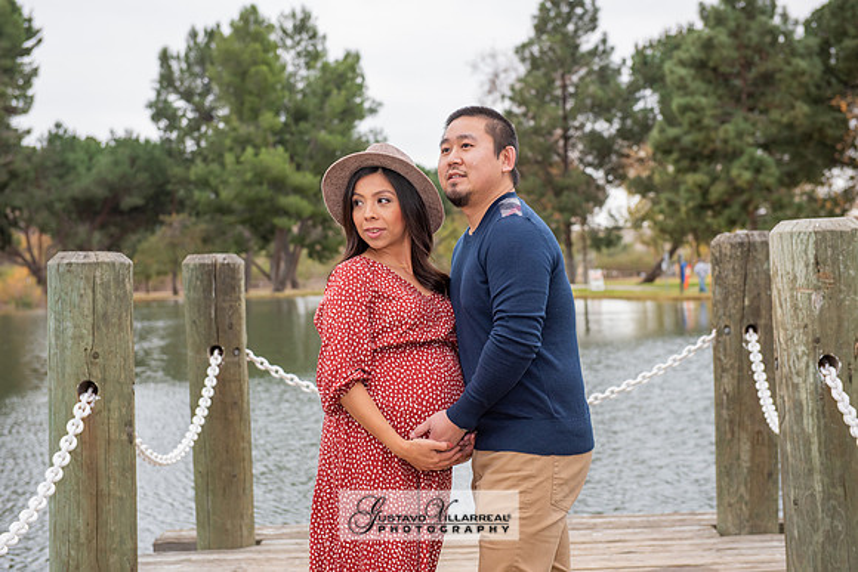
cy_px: 286
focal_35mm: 62
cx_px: 429
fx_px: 1478
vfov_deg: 21.9
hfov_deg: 32.4
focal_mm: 62
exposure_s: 1/125
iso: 500
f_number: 5
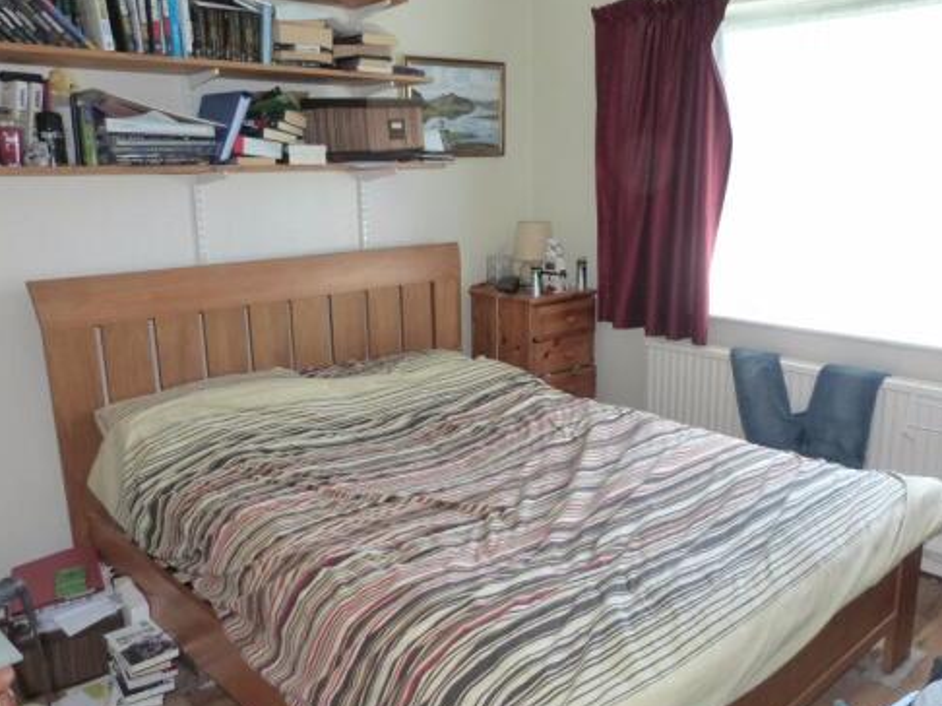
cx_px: 526
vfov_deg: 46.7
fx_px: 816
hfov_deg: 59.8
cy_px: 381
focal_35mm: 30
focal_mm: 4.5
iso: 400
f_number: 2.8
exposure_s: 1/60
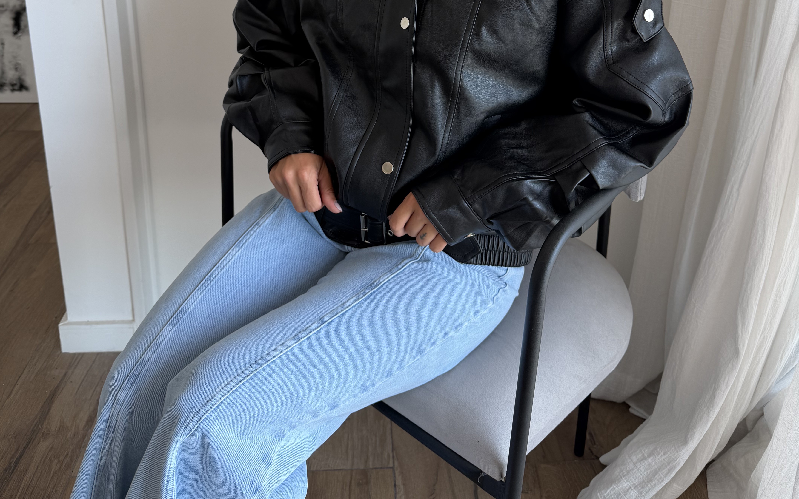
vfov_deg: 34.8
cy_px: 35
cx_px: 399
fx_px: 740
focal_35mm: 34
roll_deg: -1.0
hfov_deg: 56.7
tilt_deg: -16.2
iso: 64
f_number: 1.78
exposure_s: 1/138
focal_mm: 6.76
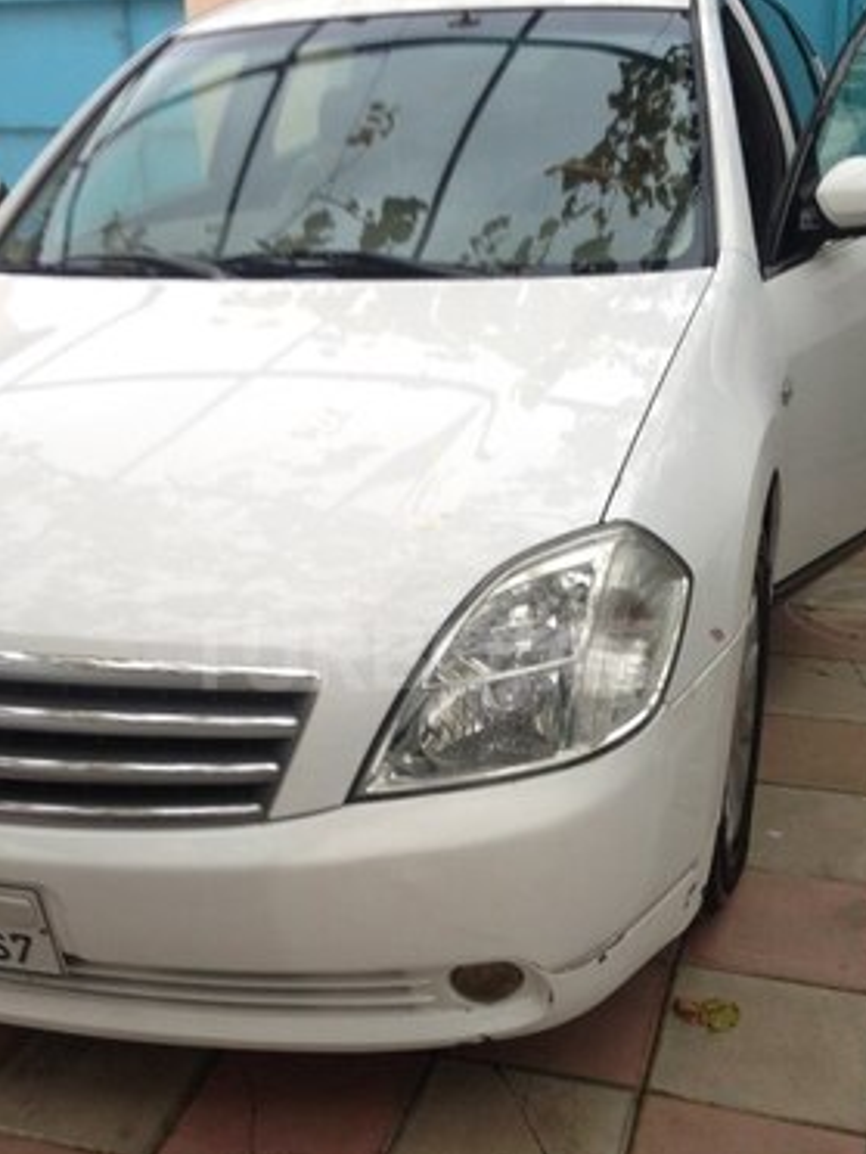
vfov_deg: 42.9
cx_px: 422
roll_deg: +0.7
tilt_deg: -20.4
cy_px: 655
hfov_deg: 32.9
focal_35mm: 44
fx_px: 1468
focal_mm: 4.12
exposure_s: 1/20
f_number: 2.4
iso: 50
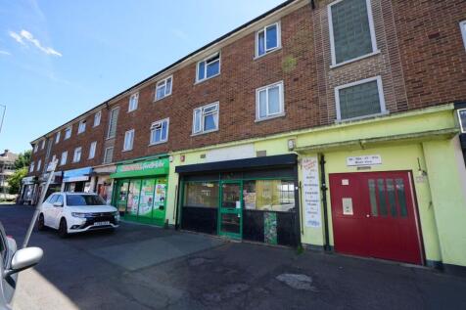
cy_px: 155
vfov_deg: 73.7
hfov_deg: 96.8
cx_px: 233
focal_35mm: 16
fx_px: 207
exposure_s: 1/80
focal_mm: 16
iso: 100
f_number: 9
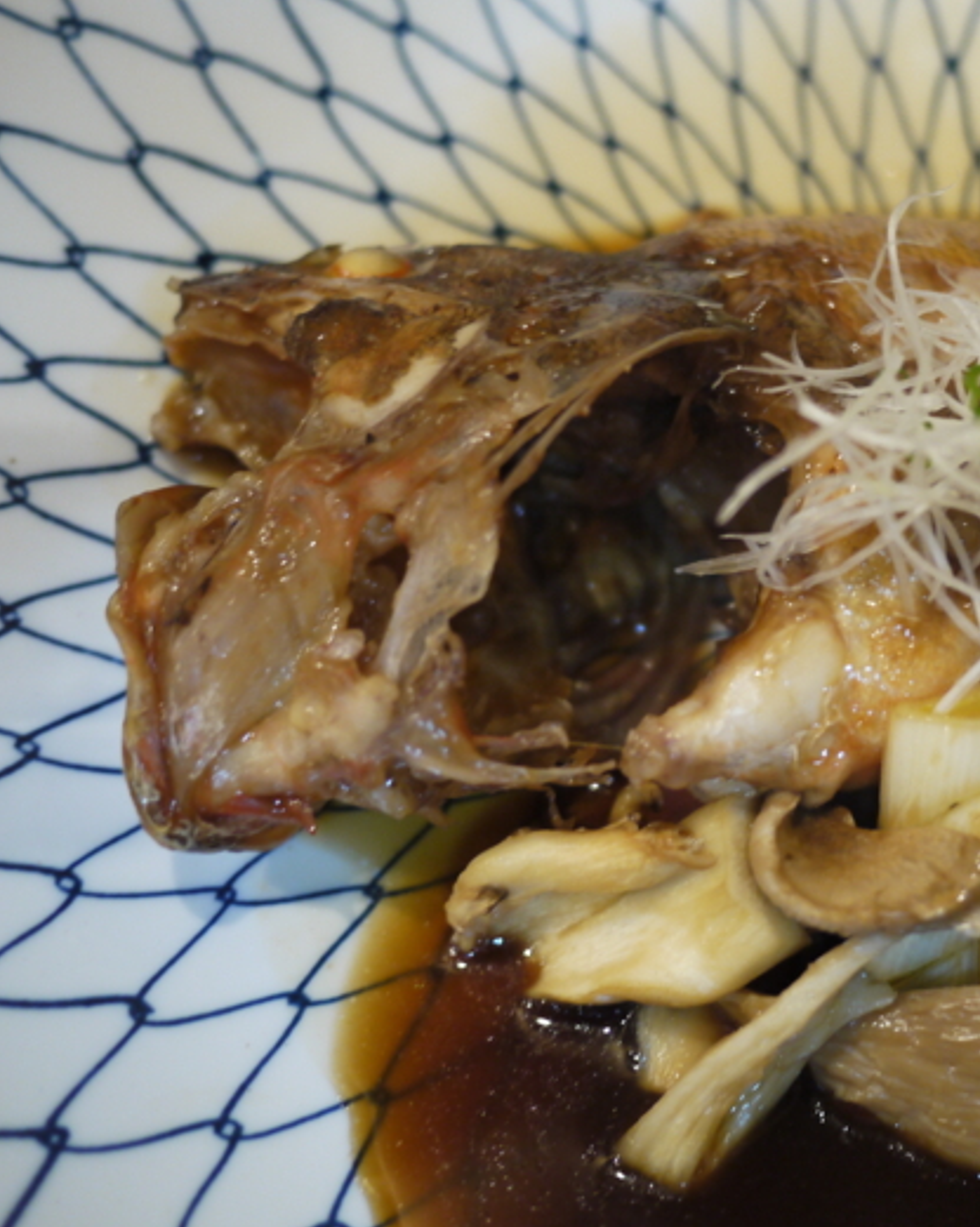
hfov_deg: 24.8
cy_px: 553
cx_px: 843
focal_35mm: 60
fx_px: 2178
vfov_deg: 31.5
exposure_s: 1/20
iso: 400
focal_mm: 20
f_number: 1.7
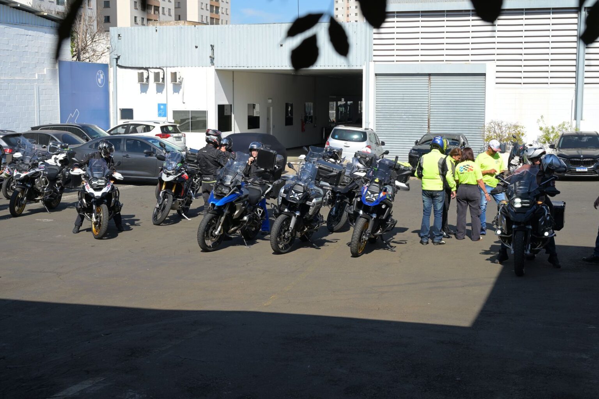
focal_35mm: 52
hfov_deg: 38.2
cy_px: 200
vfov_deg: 26.0
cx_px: 300
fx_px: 865
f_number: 8
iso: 100
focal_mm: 52
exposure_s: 1/250
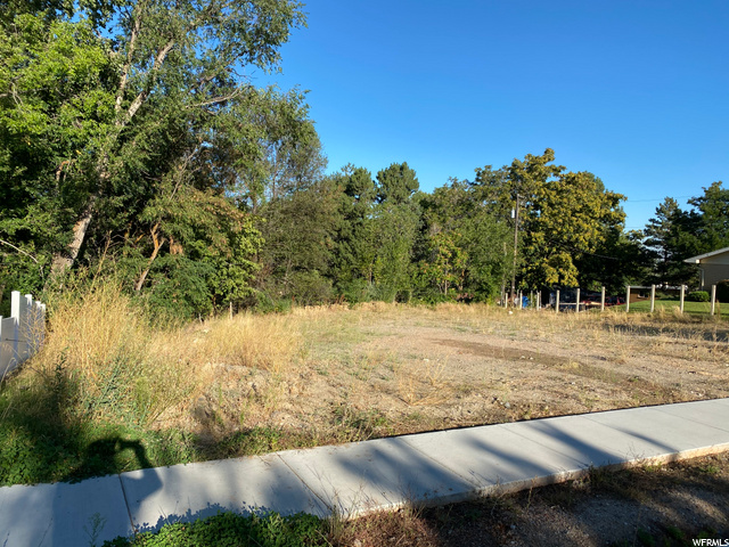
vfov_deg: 53.1
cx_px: 364
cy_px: 274
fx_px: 548
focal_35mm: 26
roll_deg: -2.5
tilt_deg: -0.8
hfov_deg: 67.3
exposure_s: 1/1898
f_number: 1.8
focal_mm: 4.25
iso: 32
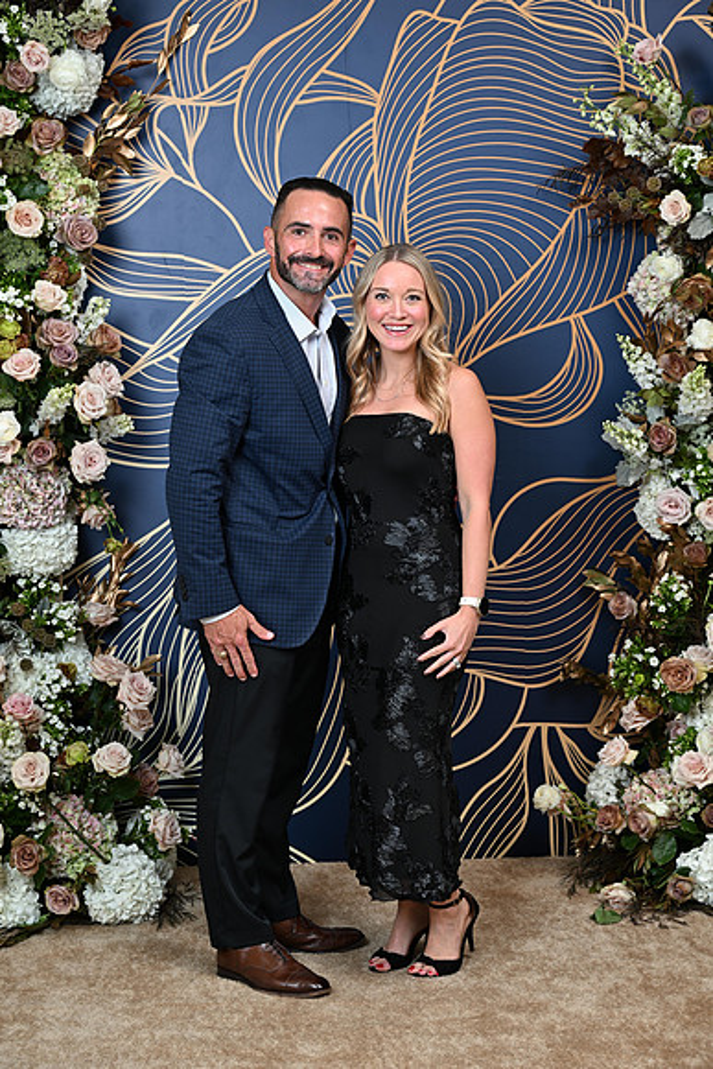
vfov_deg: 33.4
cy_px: 534
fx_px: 1781
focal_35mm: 60
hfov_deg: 22.6
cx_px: 356
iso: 125
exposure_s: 1/125
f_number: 5.6
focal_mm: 60
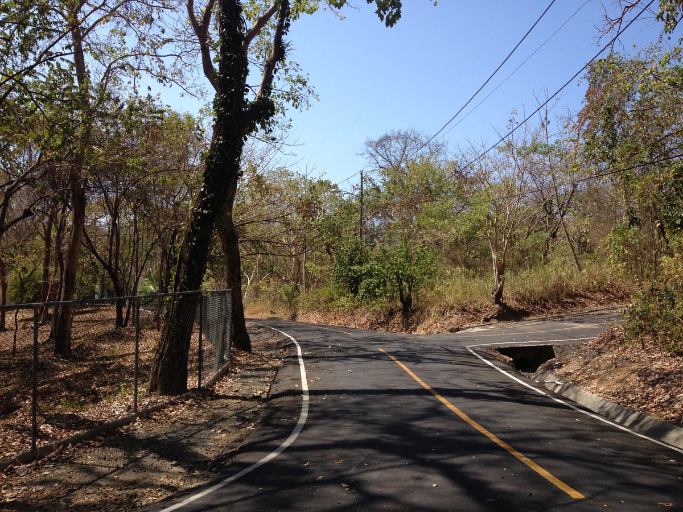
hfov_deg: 52.6
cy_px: 256
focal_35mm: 35
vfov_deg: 40.7
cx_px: 342
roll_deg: -0.7
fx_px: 691
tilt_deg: -2.6
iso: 50
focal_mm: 4.28
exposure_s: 1/1346
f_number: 2.4
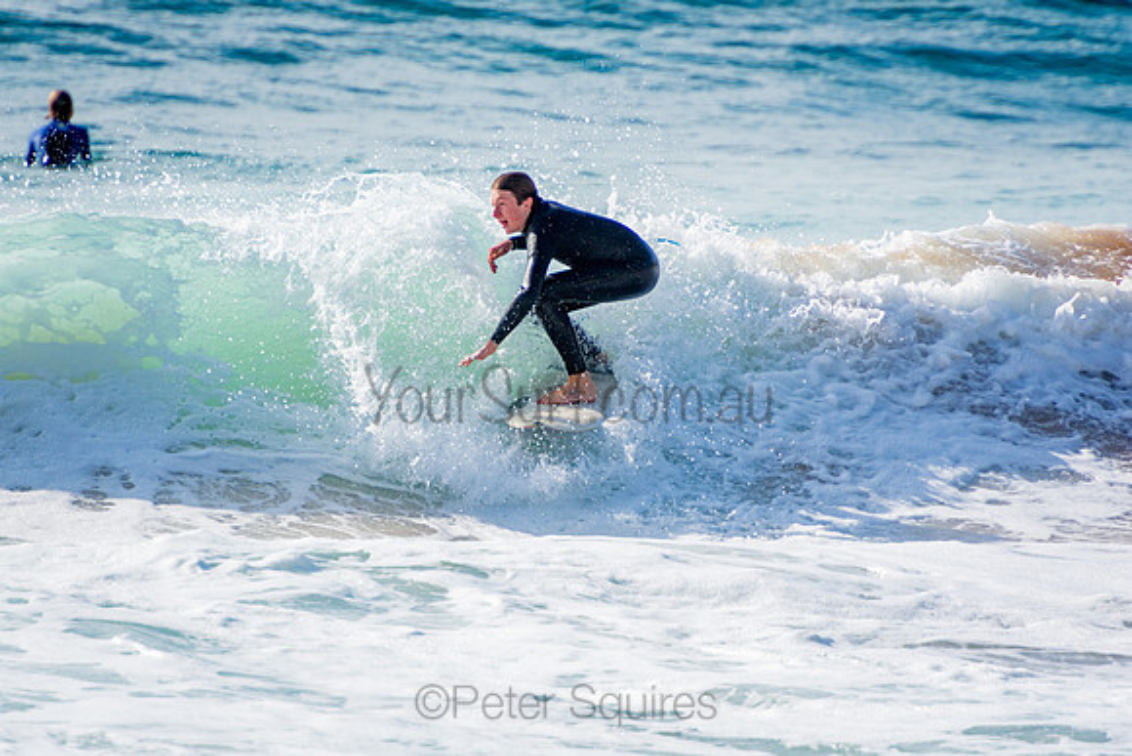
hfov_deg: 3.4
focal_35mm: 600
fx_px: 18870
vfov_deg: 2.3
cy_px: 378
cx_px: 566
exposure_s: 1/2000
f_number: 5.6
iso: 280
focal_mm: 400
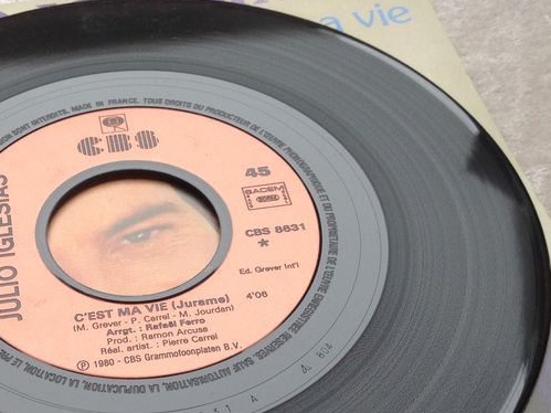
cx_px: 120
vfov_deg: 20.8
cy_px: 310
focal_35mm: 70
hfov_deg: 27.3
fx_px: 1114
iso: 50
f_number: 2.4
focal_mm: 4.28
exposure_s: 1/24
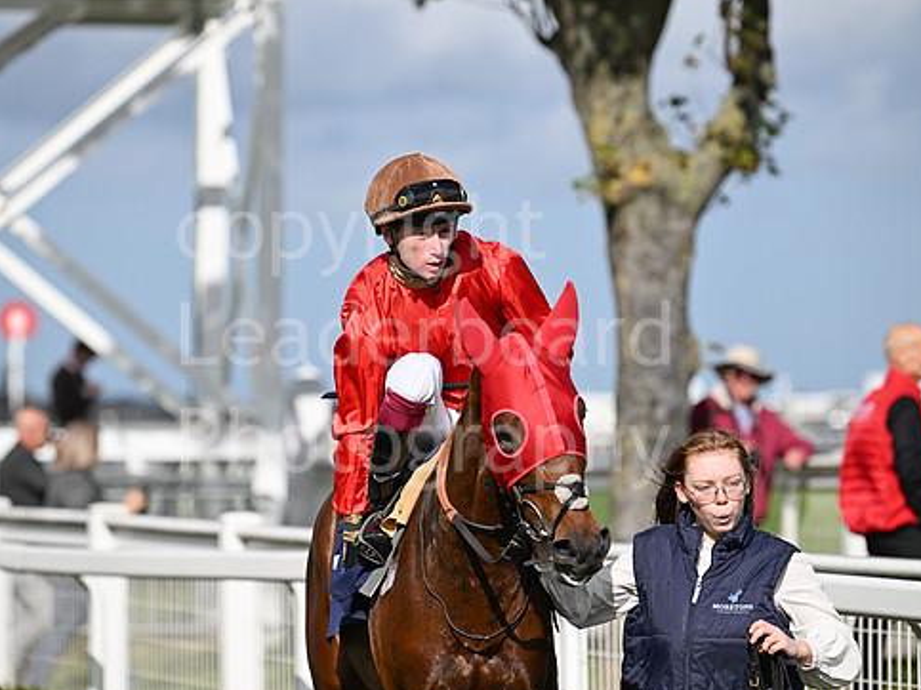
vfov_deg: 6.4
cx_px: 427
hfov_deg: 8.6
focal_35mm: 231
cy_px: 352
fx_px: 6145
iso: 500
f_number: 4
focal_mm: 200
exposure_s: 1/8000
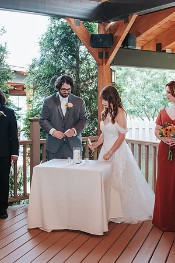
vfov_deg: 37.1
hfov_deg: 25.2
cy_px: 132
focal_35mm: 54
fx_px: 392
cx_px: 81
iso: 250
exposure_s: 1/125
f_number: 3.2
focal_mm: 35
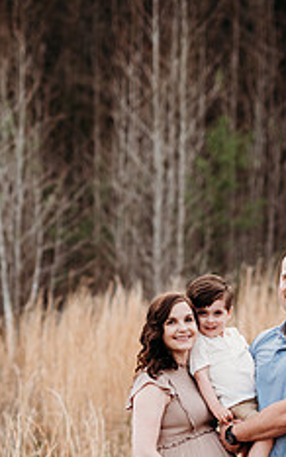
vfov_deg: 12.4
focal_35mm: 167
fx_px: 2079
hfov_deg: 7.9
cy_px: 432
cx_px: 229
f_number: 2.5
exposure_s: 1/400
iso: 160
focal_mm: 85
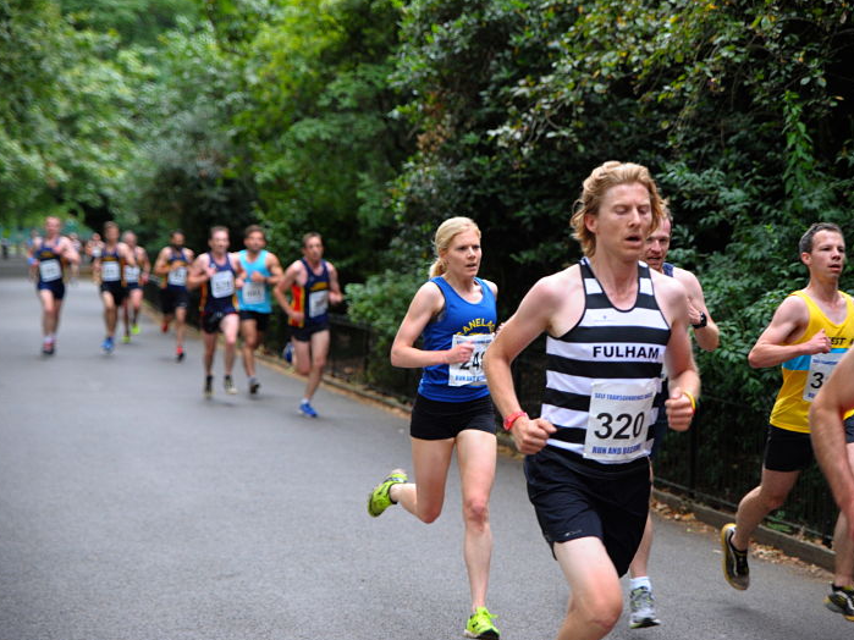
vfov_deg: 19.1
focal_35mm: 77
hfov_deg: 25.3
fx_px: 1899
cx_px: 470
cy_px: 319
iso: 2800
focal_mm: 70
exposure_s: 1/320
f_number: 2.8
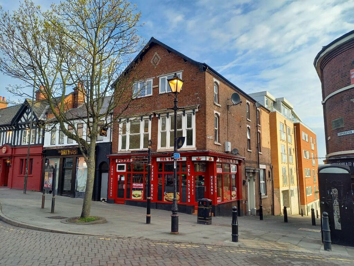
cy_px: 133
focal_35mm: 25
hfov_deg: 69.4
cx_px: 177
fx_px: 256
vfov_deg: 54.9
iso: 50
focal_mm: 4.65
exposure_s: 1/191
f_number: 1.8
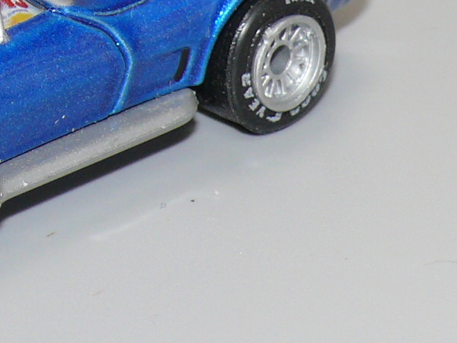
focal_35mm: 297
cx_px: -55
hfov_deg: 6.6
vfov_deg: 5.0
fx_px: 3923
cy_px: 8
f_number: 4
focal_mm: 14.2
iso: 100
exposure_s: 1/30
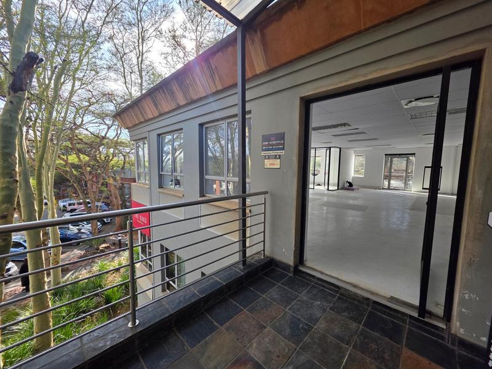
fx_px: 185
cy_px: 184
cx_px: 246
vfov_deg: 89.9
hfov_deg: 106.2
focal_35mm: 13
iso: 40
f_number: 1.9
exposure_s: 1/326
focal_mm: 2.2
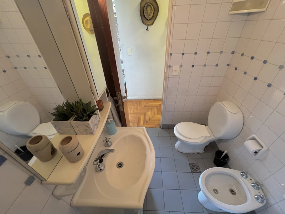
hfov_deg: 106.2
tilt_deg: -35.7
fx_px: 107
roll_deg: +2.7
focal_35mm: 13
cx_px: 142
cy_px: 107
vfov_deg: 89.9
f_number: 1.8
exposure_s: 1/50
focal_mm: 1.57
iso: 200
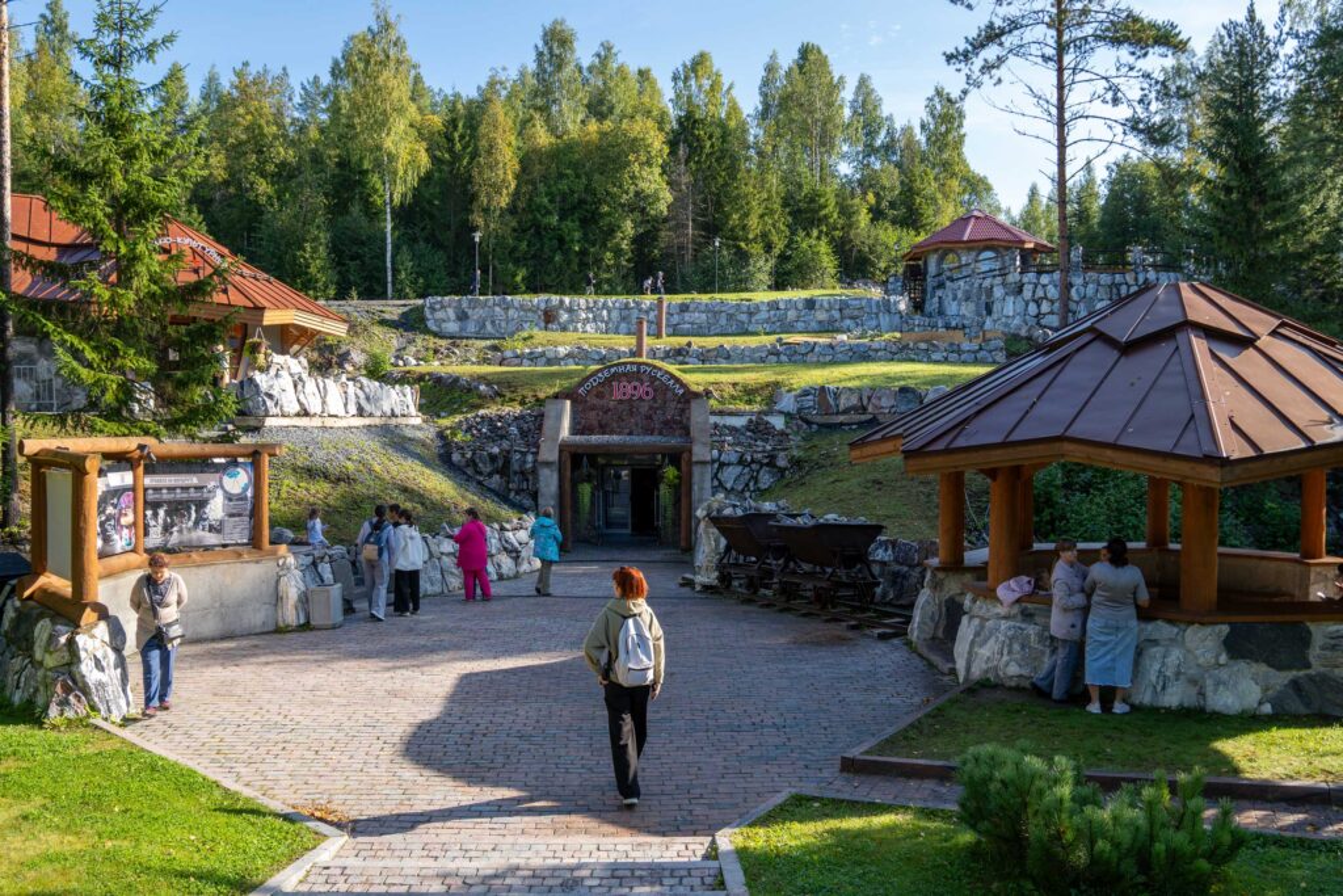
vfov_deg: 50.4
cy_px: 448
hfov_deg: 70.4
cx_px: 672
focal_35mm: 26
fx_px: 951
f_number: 4
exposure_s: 1/250
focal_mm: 17
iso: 100
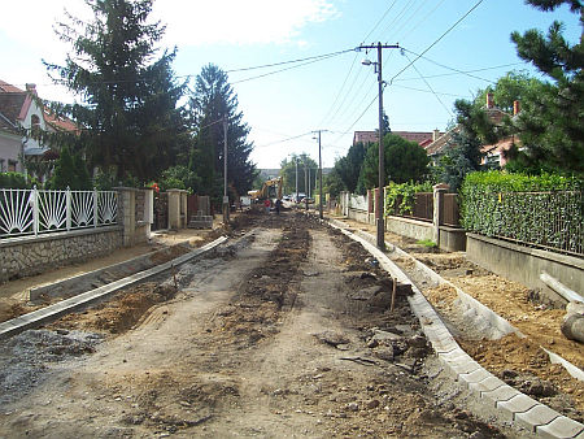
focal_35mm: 34
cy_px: 220
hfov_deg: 53.9
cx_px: 292
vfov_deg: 41.8
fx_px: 574
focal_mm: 5.6
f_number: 5.6
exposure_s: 1/350
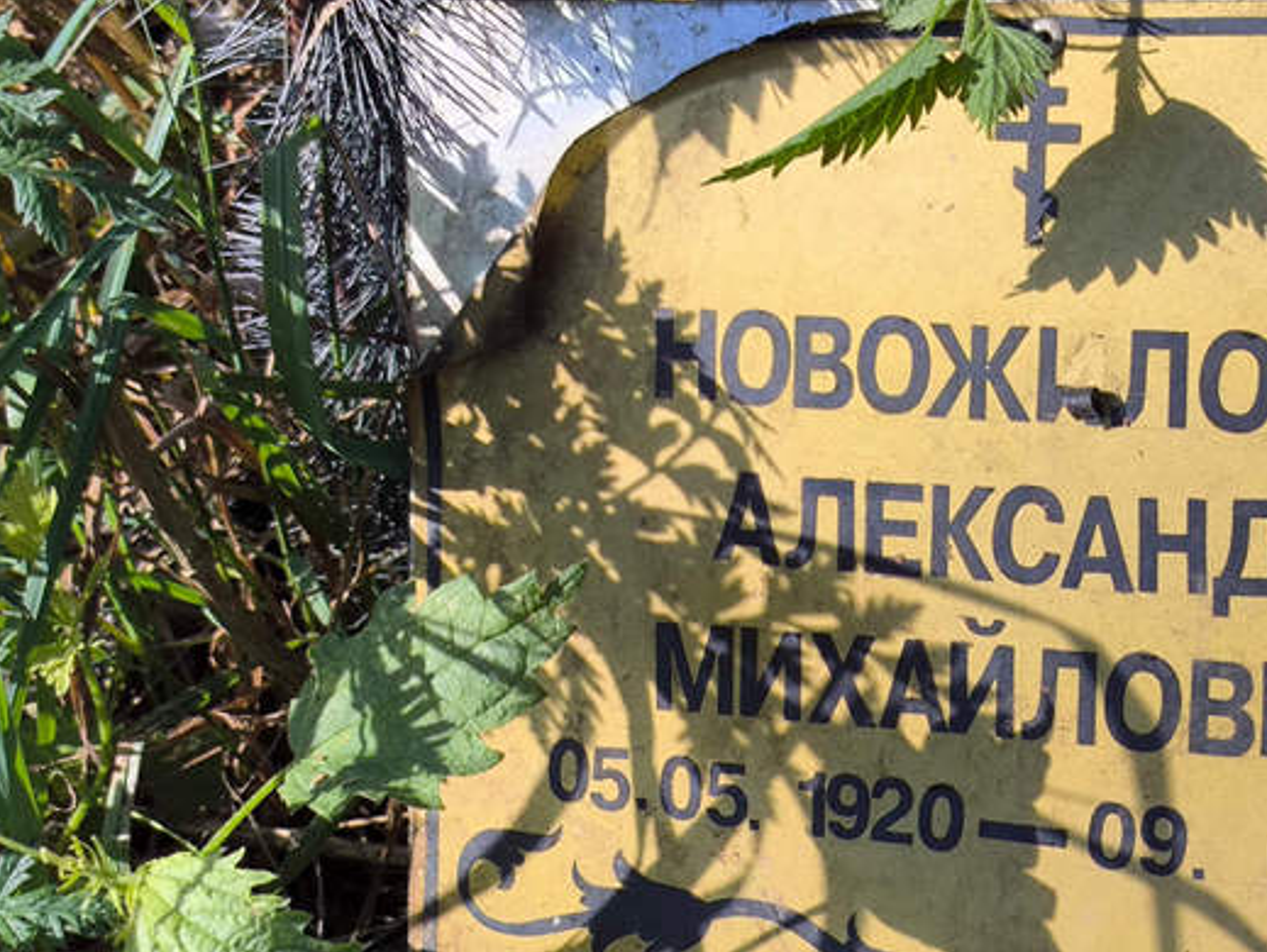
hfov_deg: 25.0
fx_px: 2820
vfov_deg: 19.1
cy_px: 613
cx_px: 953
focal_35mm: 77
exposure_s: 1/1201
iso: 50
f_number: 1.7
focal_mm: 4.71
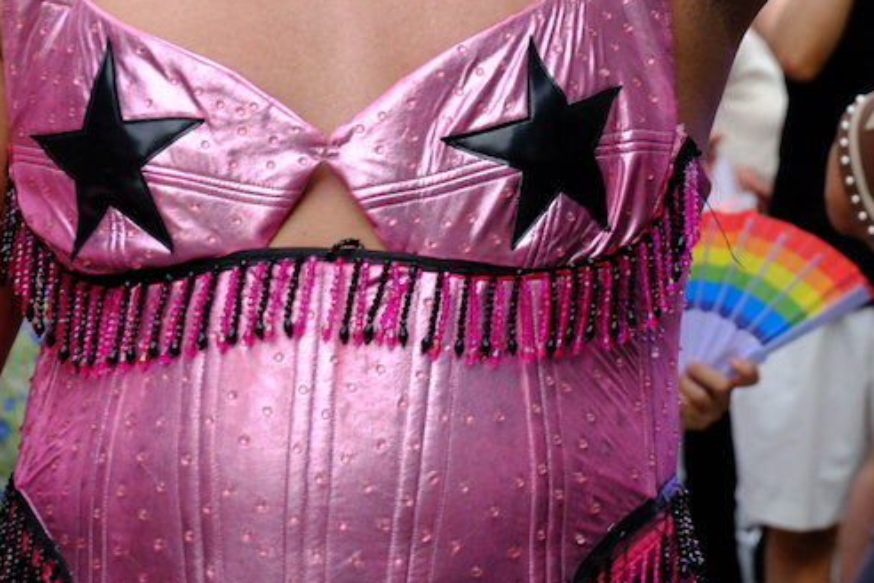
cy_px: -71
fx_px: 4734
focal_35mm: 195
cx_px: 522
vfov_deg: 7.0
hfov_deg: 10.5
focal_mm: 50
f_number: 5
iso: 400
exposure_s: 1/500
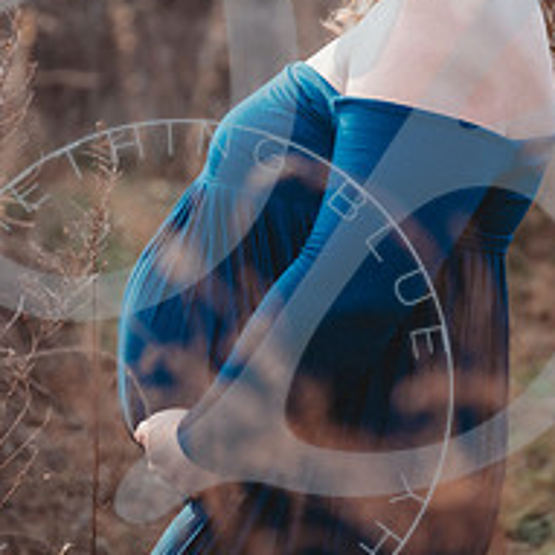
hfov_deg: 18.1
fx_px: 1741
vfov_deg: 18.0
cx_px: 314
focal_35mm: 96
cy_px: 169
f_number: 2.8
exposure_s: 1/160
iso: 100
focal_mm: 48
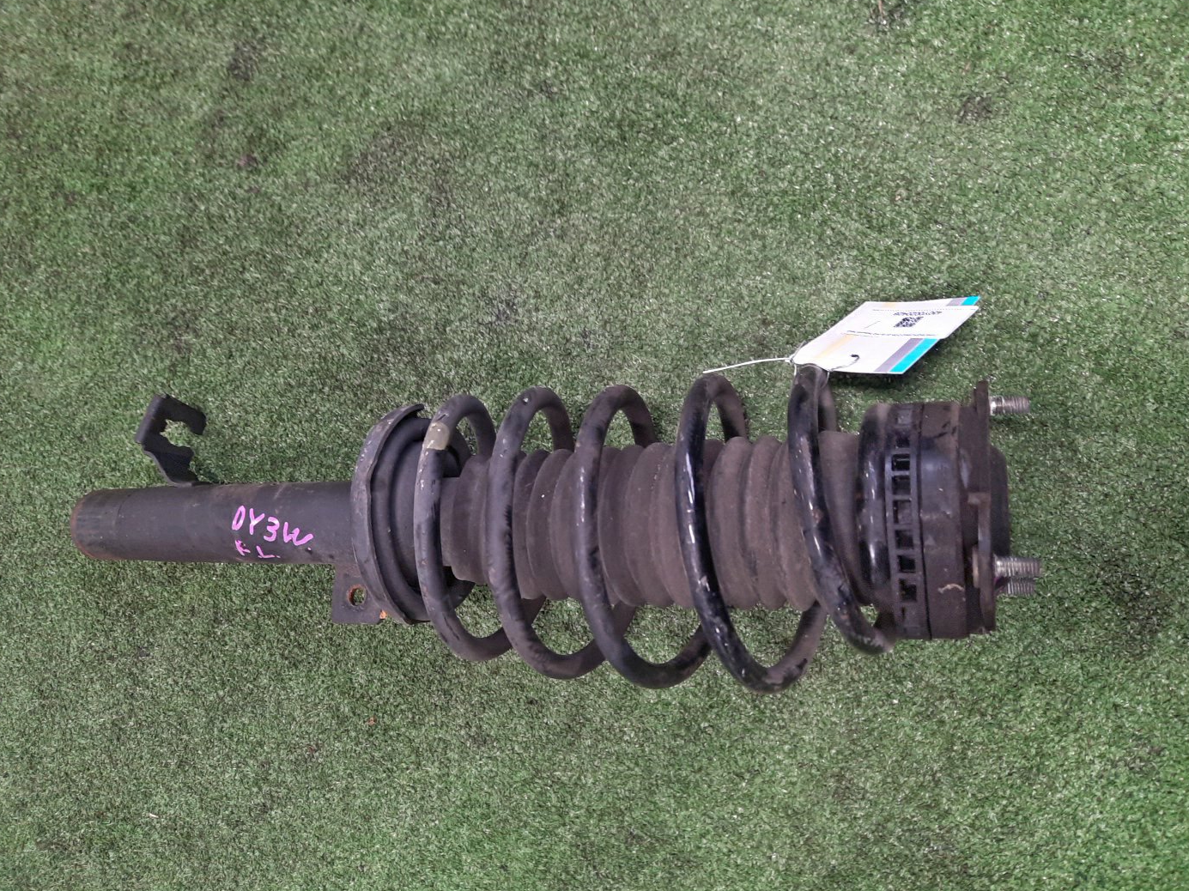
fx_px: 893
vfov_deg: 53.0
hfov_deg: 67.3
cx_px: 593
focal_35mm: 26
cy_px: 451
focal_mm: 4.6
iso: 335
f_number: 2
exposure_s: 1/25
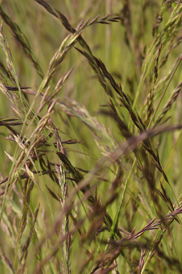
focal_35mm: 376
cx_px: 220
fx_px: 2853
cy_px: 262
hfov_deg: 3.6
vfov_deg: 5.5
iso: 125
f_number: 7.1
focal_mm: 100
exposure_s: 1/160
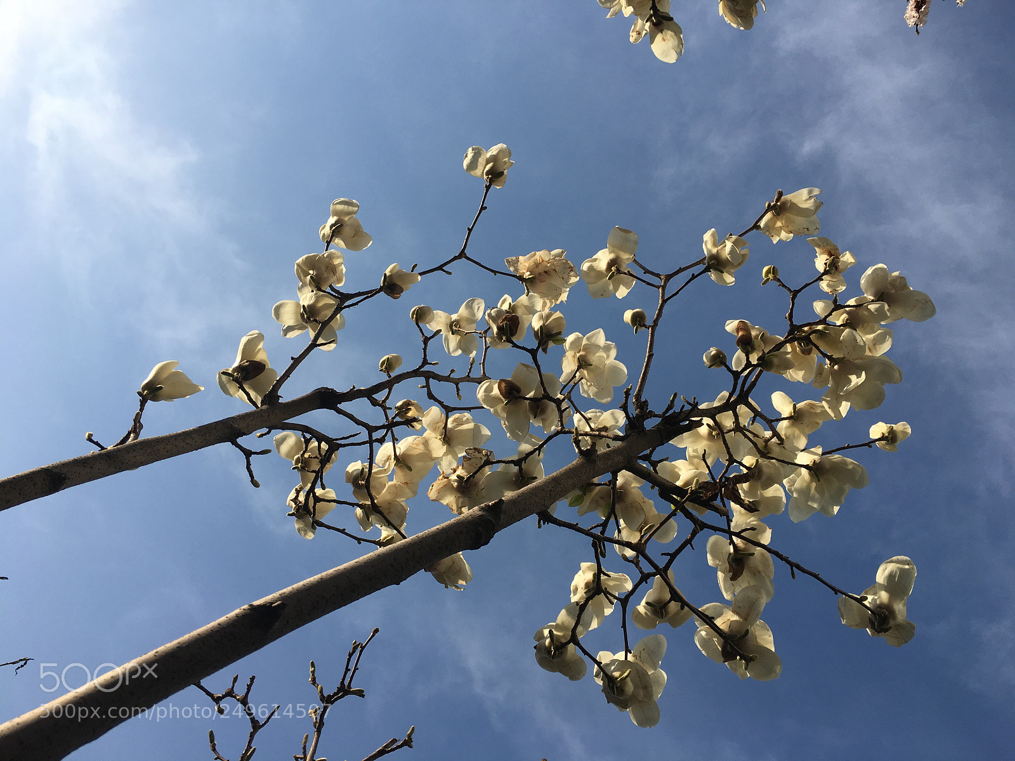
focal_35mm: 29
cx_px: 508
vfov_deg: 48.2
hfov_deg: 61.7
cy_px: 380
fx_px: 850
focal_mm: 4.15
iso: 25
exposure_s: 1/1876
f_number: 2.2
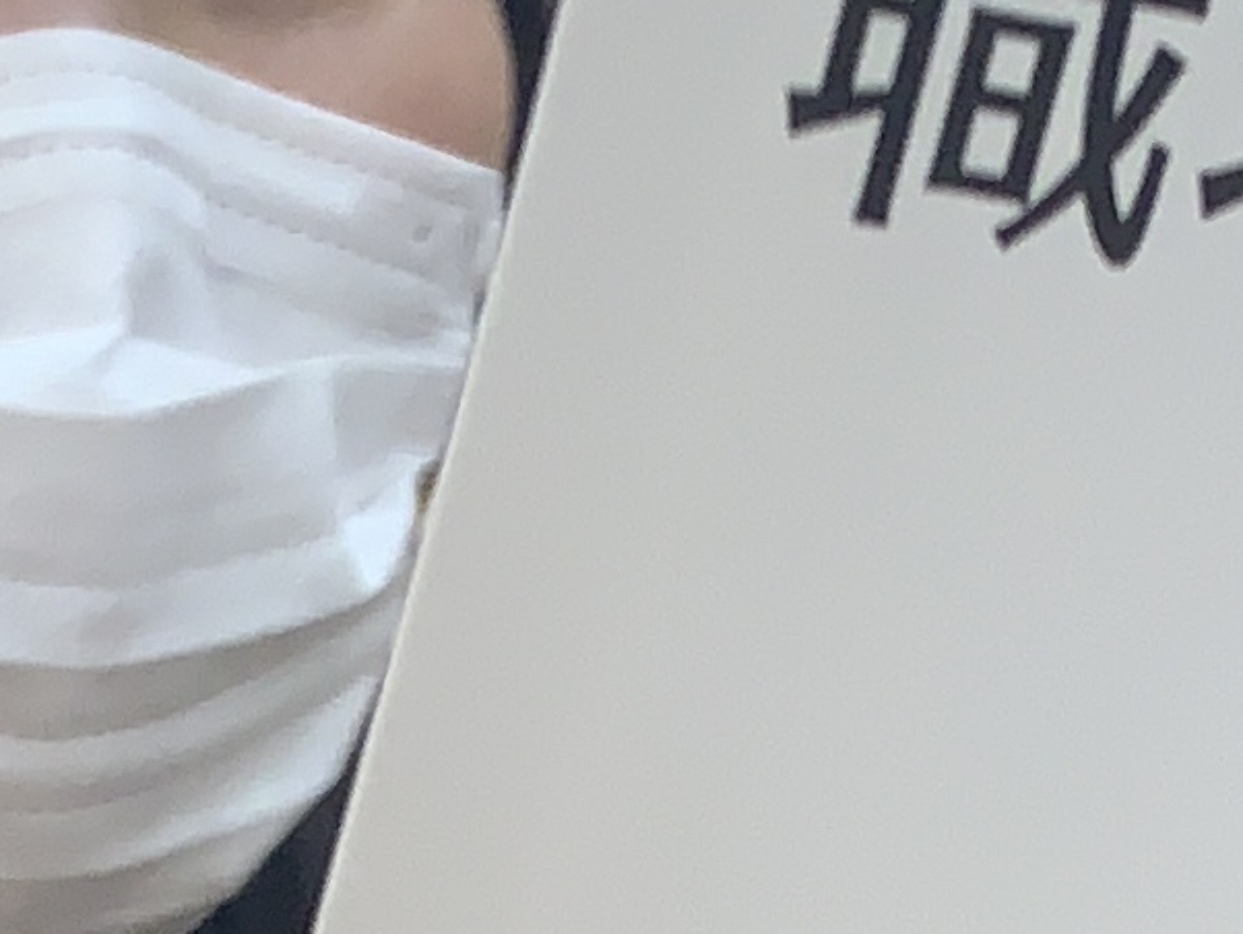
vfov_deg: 8.4
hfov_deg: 11.4
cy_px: 1401
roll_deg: +2.6
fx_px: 6251
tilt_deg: -14.9
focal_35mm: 174
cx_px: 601
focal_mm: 4.25
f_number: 1.8
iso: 100
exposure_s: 1/111
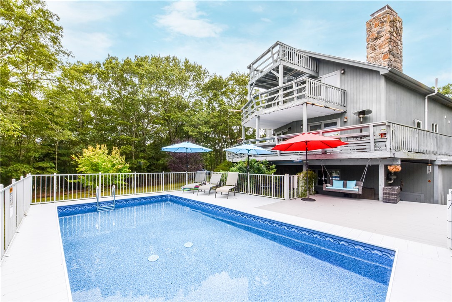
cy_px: 151
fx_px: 176
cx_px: 226
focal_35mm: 14
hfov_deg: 104.2
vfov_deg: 81.2
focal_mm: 14
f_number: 20
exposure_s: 1/60
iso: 400
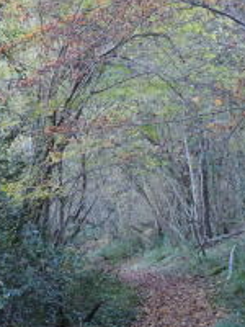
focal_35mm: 170
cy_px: 96
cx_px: 150
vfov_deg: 11.6
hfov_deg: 8.7
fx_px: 1604
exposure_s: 1/25
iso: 720
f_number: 4
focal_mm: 15.1
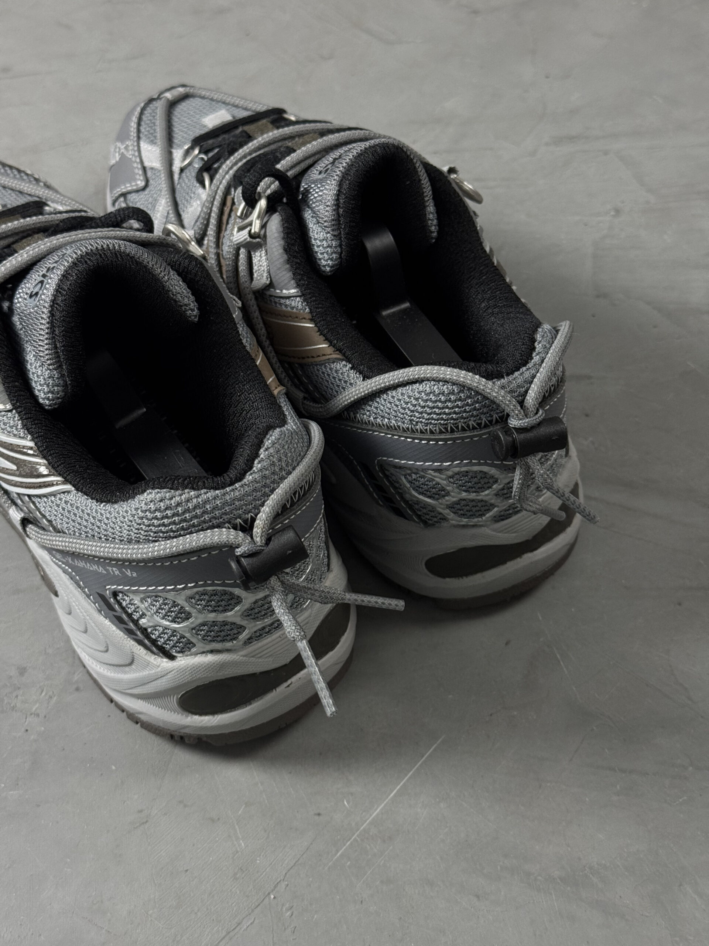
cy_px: 473
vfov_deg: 39.7
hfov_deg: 30.3
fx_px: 1311
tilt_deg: -47.9
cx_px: 354
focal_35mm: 48
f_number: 1.78
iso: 160
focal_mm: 6.76
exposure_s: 1/60
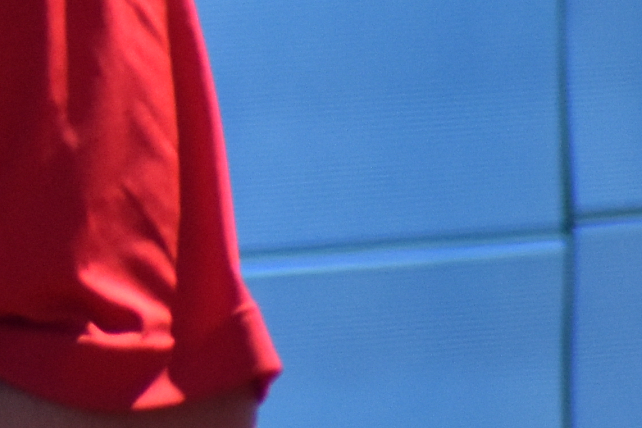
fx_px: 41638
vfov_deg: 0.6
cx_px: -1274
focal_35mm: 2335
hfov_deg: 0.9
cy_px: -68
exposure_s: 1/4000
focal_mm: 260
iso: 1250
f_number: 6
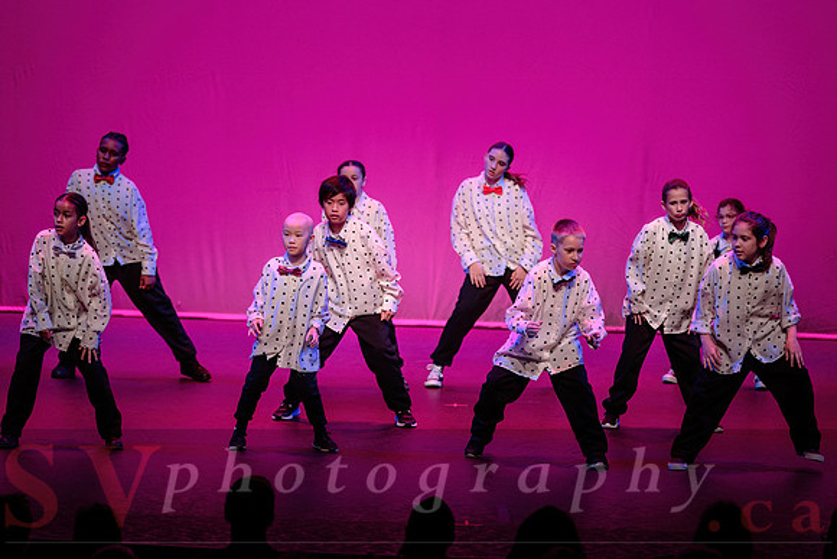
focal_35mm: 139
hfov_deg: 14.8
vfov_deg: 9.9
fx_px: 3223
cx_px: 430
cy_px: 280
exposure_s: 1/500
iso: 1250
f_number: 2.8
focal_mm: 135
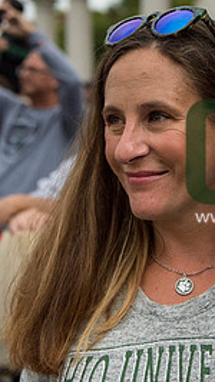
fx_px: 1014
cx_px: 294
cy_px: 167
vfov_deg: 21.4
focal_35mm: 100
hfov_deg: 11.7
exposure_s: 1/3200
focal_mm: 44
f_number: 3.5
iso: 1600
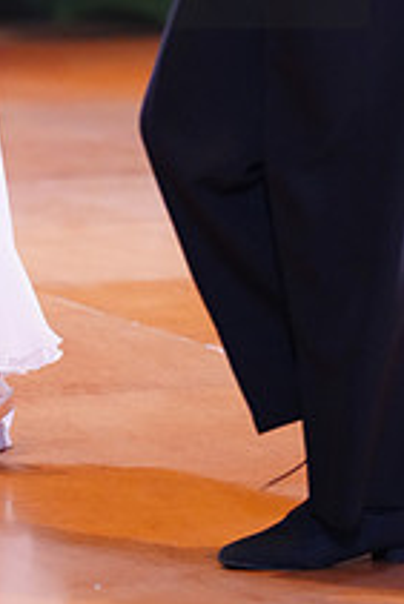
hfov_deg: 3.2
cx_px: -24
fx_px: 7125
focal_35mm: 424
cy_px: -66
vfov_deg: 4.8
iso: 5000
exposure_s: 1/400
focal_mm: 154
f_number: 2.8
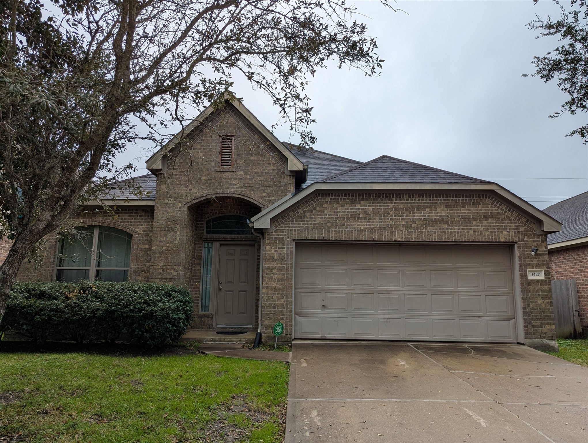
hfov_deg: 71.5
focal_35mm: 24
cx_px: 294
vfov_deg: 56.9
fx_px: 408
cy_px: 222
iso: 48
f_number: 1.85
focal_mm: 6.81
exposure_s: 1/1770
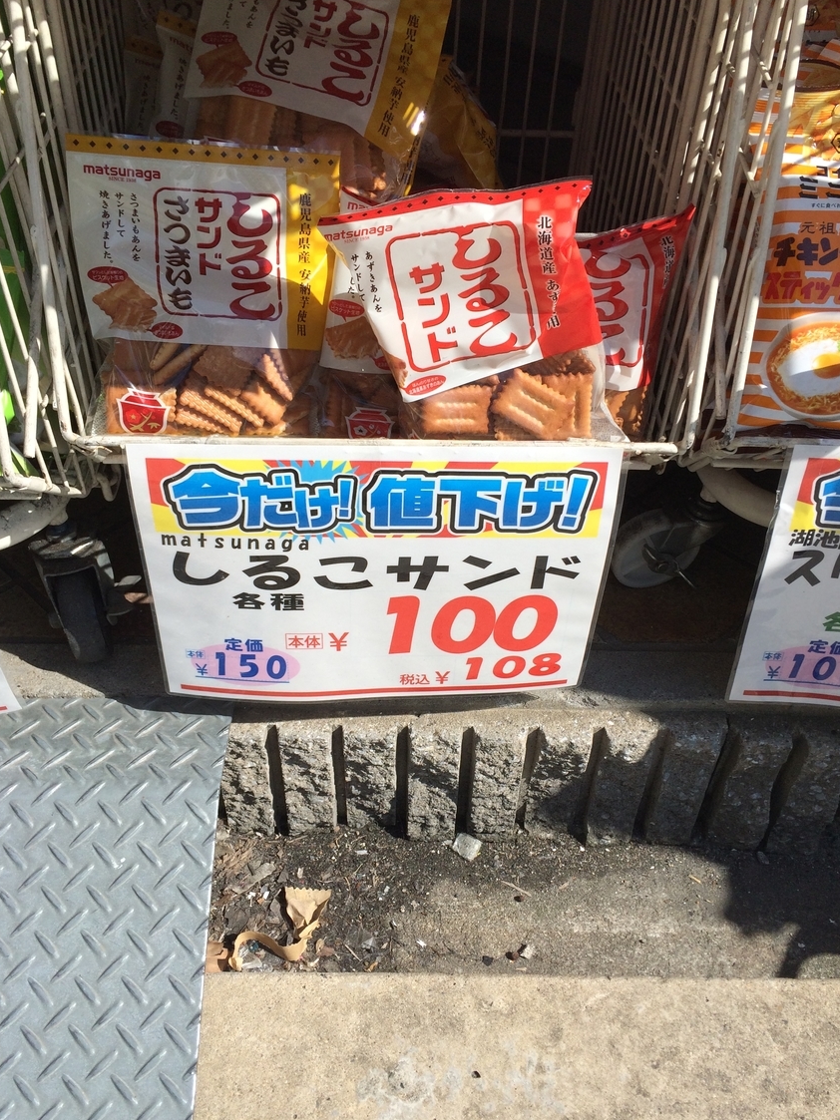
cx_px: 418
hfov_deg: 45.4
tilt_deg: -46.7
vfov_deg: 58.3
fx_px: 1003
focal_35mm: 31
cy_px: 581
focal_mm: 4.15
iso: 32
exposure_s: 1/2564
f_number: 2.2
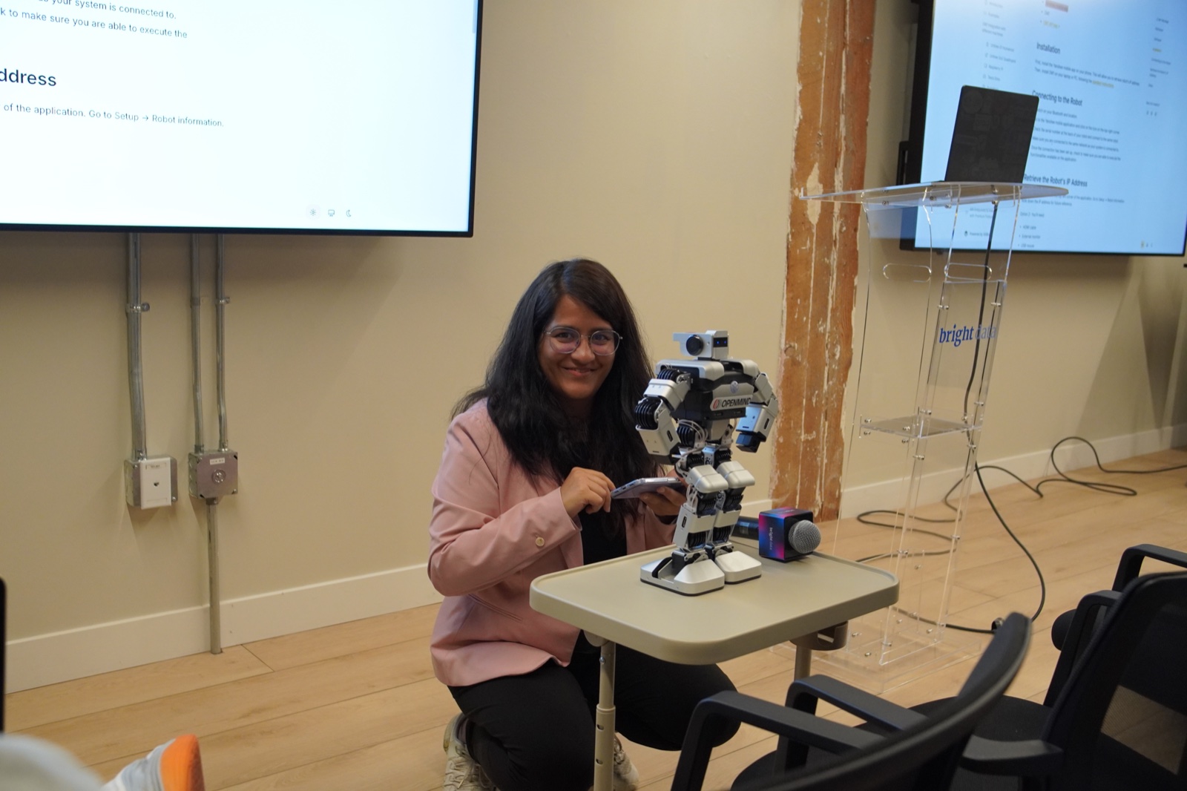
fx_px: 1137
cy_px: 396
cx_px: 594
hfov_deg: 55.1
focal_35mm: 34
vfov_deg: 38.3
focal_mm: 23
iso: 1600
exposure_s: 1/160
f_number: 4
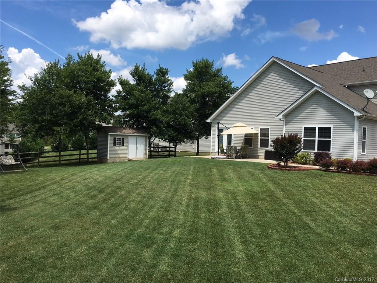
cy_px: 142
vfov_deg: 48.2
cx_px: 188
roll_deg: -2.7
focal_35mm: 29
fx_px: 316
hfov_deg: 61.7
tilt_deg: +1.6
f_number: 2.2
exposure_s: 1/1570
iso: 25
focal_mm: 4.15
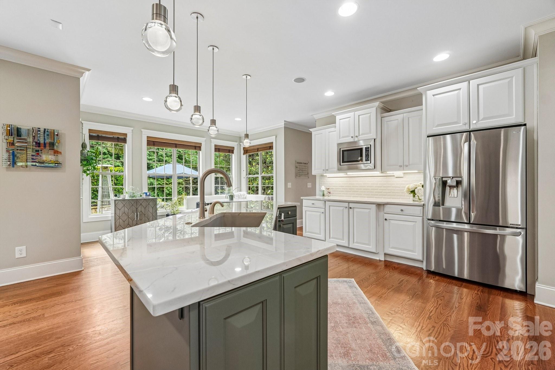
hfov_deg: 100.4
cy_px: 185
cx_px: 278
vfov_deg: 77.3
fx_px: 231
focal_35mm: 15
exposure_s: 1/15
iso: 400
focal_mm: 10
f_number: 8
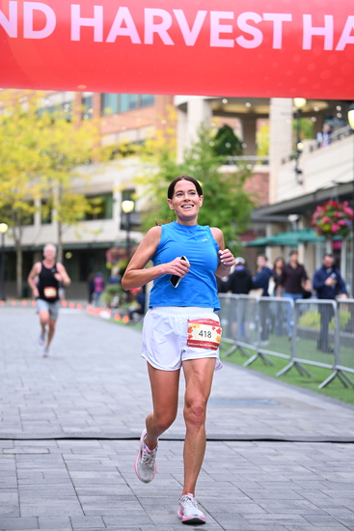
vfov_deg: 23.1
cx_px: 177
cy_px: 266
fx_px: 1297
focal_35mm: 88
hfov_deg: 15.5
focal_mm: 88
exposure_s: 1/1600
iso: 1000
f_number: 2.8
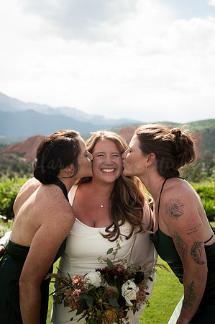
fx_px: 449
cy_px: 162
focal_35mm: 50
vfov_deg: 39.6
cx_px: 108
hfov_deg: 26.9
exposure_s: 1/500
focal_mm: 50
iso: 100
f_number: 4.5
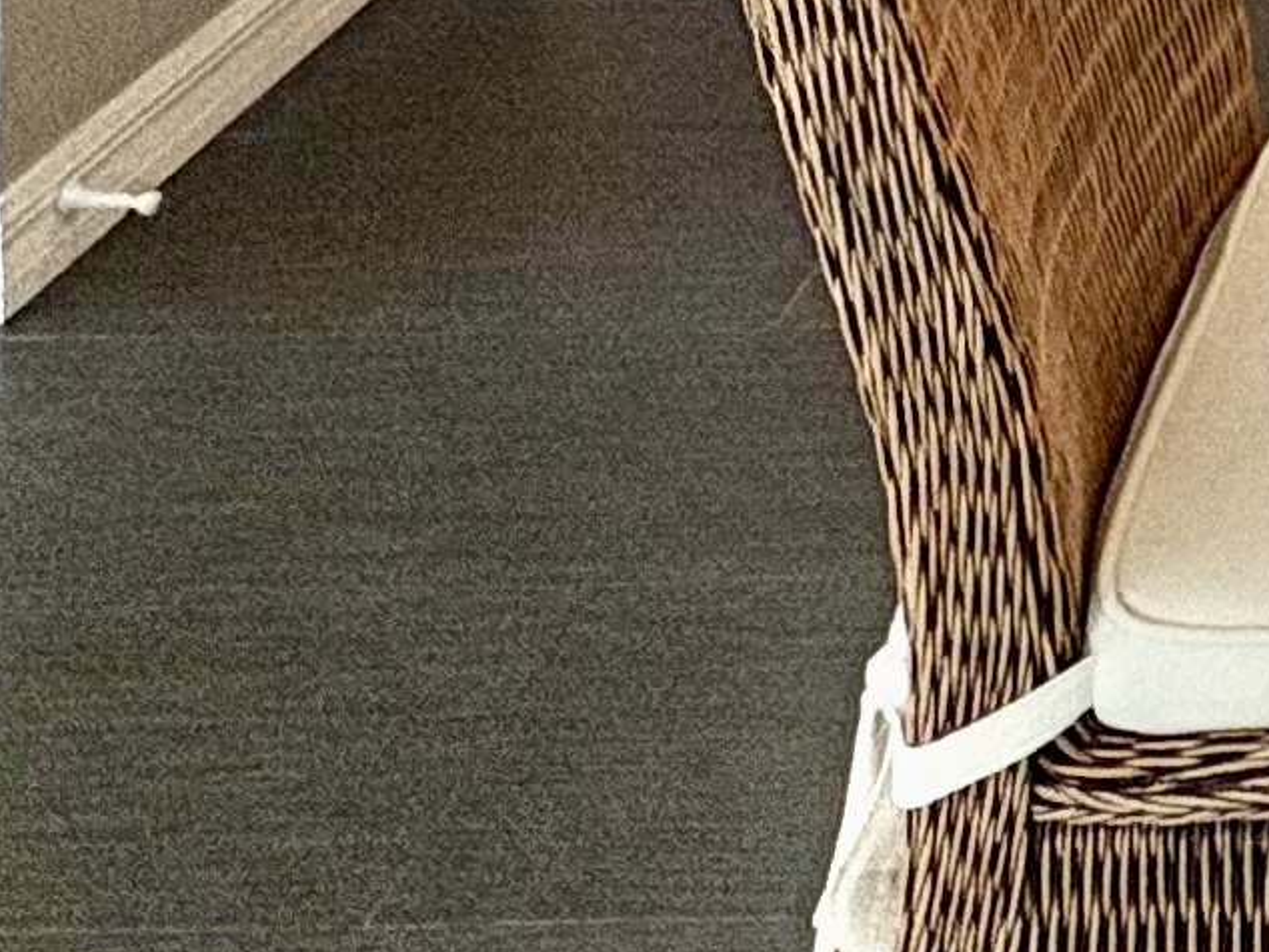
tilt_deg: -0.3
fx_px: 3264
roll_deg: +0.2
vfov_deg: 12.4
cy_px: -1440
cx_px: 2126
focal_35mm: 89
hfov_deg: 18.4
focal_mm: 2.22
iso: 125
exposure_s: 1/120
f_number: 2.2
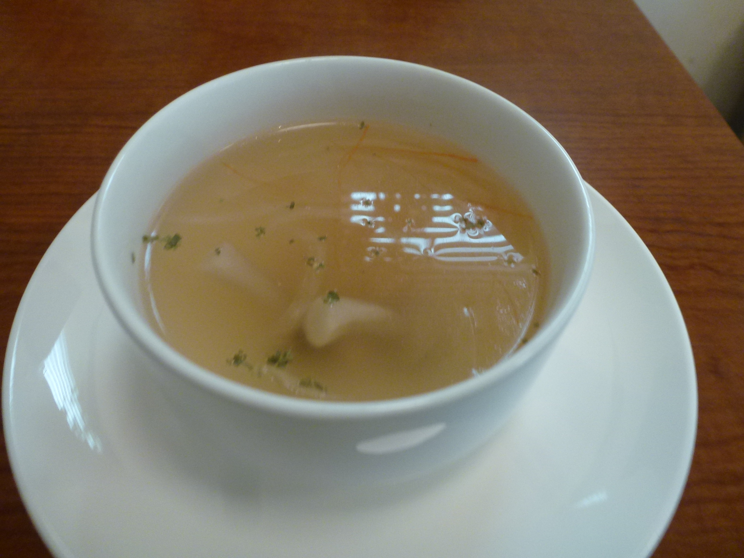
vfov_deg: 56.8
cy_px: 279
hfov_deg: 71.6
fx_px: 516
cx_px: 372
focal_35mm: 24
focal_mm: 4.3
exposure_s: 1/15
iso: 200
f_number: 3.3
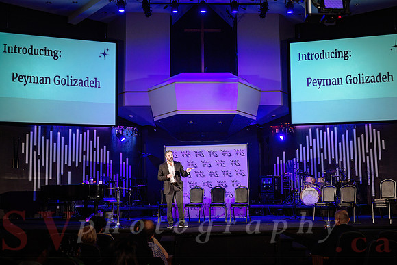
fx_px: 468
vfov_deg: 31.6
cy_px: 135
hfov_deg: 45.9
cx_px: 204
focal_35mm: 42
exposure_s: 1/320
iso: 1600
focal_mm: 41
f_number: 2.8
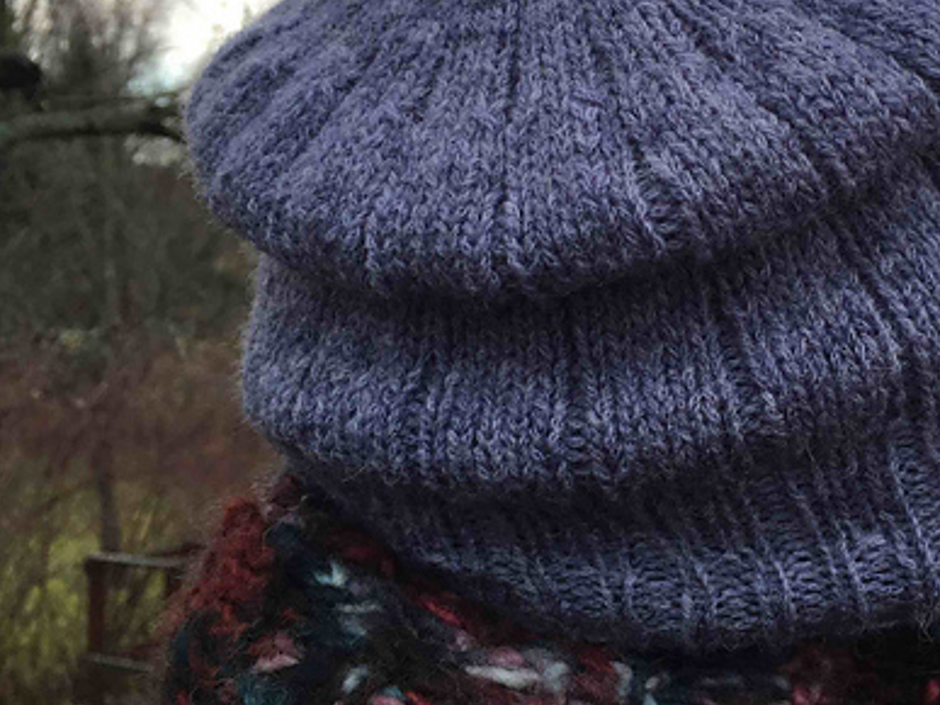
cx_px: 712
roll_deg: -0.6
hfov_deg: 38.6
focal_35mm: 48
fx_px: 1303
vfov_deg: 30.0
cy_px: 226
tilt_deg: +2.7
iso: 50
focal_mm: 4.15
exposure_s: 1/100
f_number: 2.2
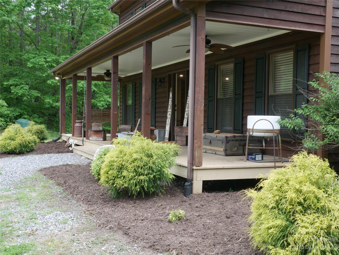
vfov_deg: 32.9
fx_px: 431
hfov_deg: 42.9
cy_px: 128
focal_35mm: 44
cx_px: 170
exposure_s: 1/20
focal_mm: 22
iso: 400
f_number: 11
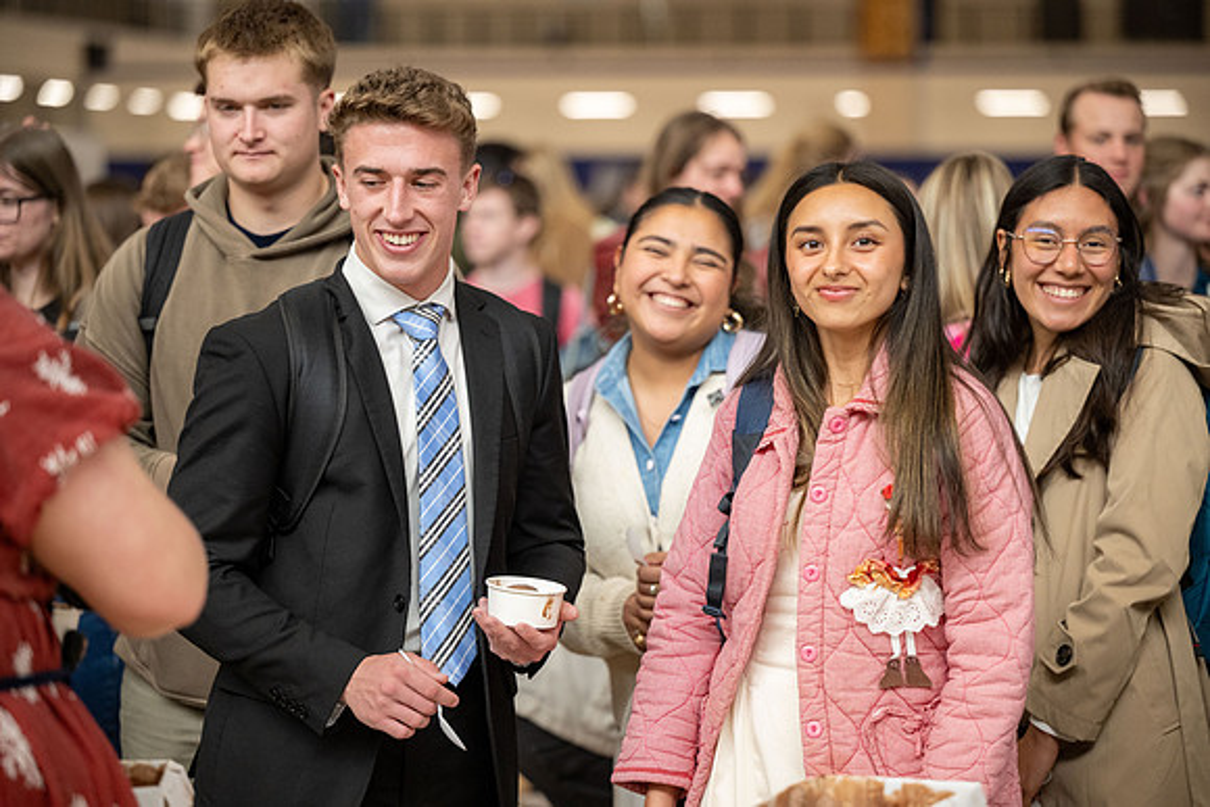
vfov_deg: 11.9
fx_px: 3866
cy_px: 404
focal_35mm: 115
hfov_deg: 17.8
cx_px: 605
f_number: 2.8
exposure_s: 1/800
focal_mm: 115
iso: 2500
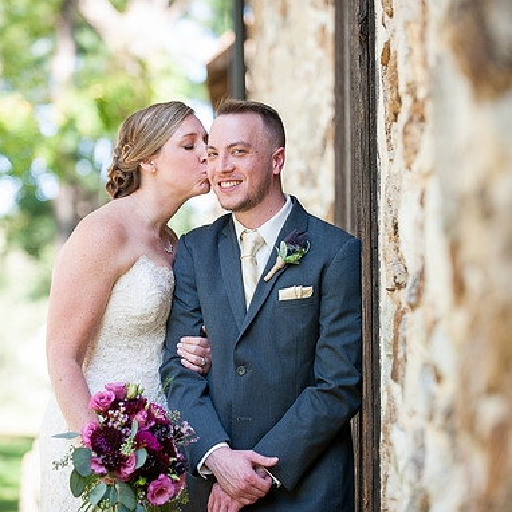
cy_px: 257
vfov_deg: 12.3
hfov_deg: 12.3
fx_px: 2376
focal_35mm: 142
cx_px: 227
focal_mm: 110
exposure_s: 1/640
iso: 400
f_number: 2.8
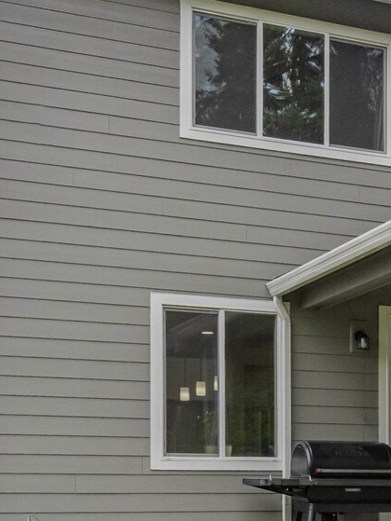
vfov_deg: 26.3
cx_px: 475
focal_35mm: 73
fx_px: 1100
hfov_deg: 19.0
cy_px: 405
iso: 640
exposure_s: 1/320
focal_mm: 17
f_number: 9
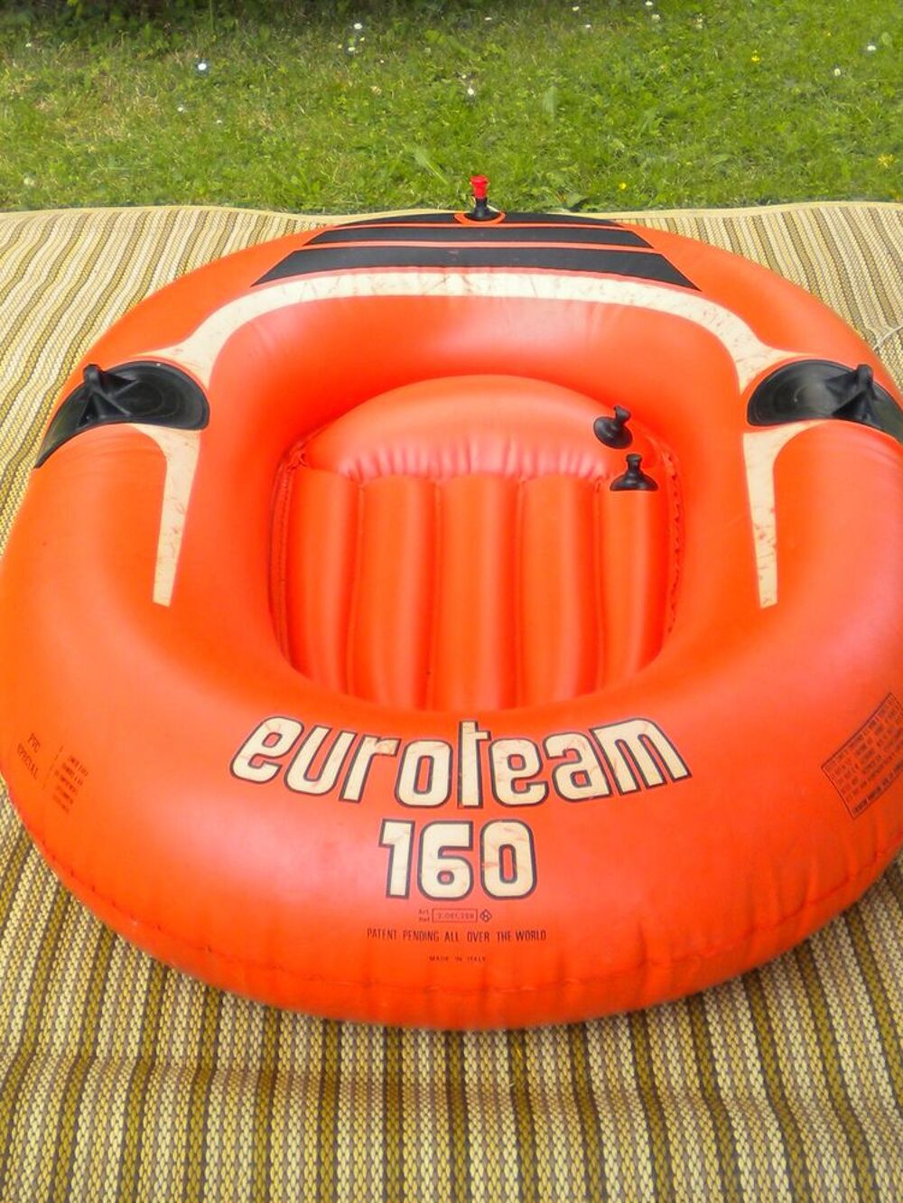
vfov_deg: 52.6
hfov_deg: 40.7
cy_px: 602
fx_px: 1217
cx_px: 452
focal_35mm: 35
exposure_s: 1/207
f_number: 3.1
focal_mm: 6.3
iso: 80
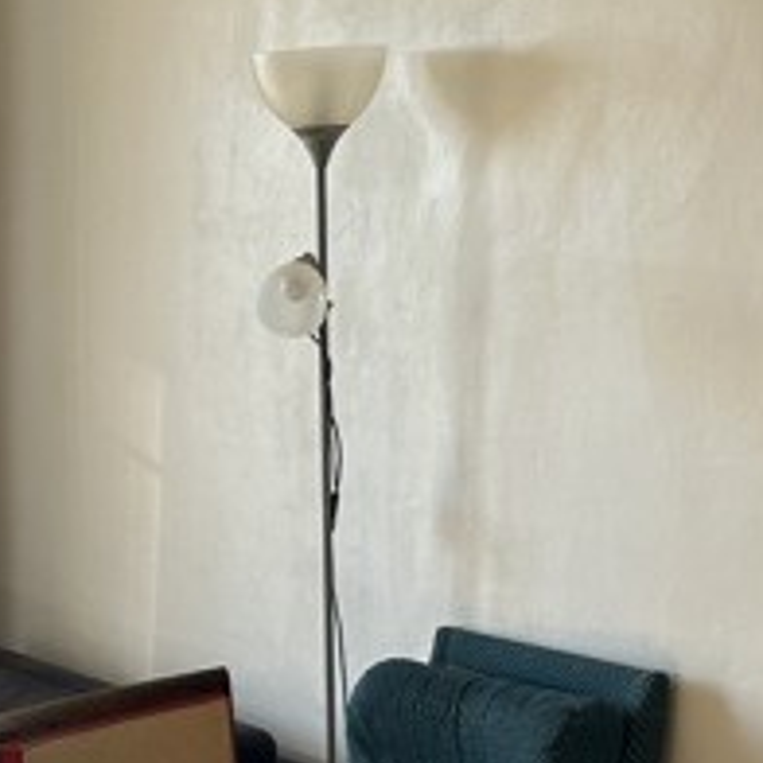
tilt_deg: -8.6
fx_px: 2344
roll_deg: +1.9
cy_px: 588
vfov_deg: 18.4
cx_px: 0
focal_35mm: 94
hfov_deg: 18.0
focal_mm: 5.7
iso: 40
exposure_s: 1/266
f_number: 1.5
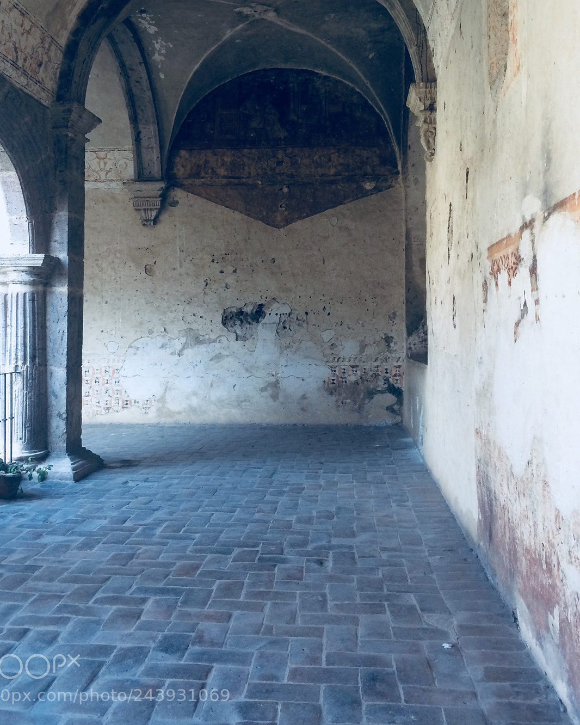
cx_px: 272
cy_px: 303
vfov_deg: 52.6
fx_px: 729
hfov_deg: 43.3
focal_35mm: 34
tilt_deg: +1.9
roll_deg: -0.9
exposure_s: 1/30
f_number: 2.2
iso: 32
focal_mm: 4.15
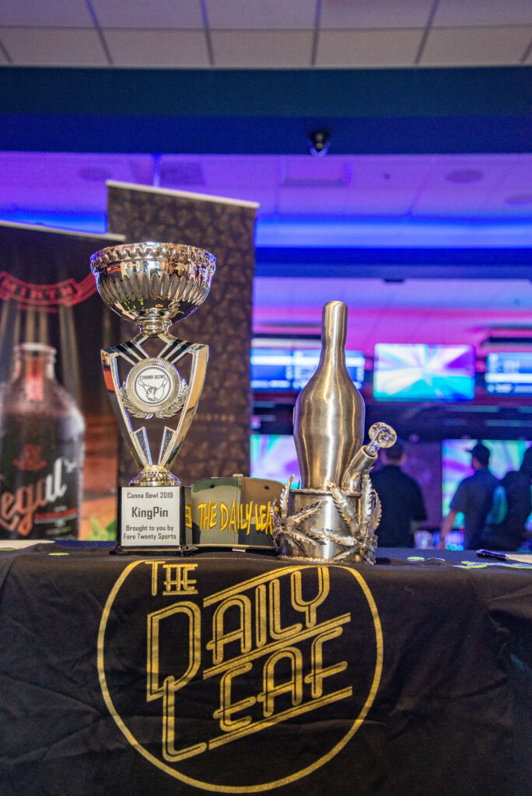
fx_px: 885
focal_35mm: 40
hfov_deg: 33.4
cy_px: 398
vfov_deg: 48.4
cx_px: 266
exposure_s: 1/50
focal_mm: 40
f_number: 4.2
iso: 1000
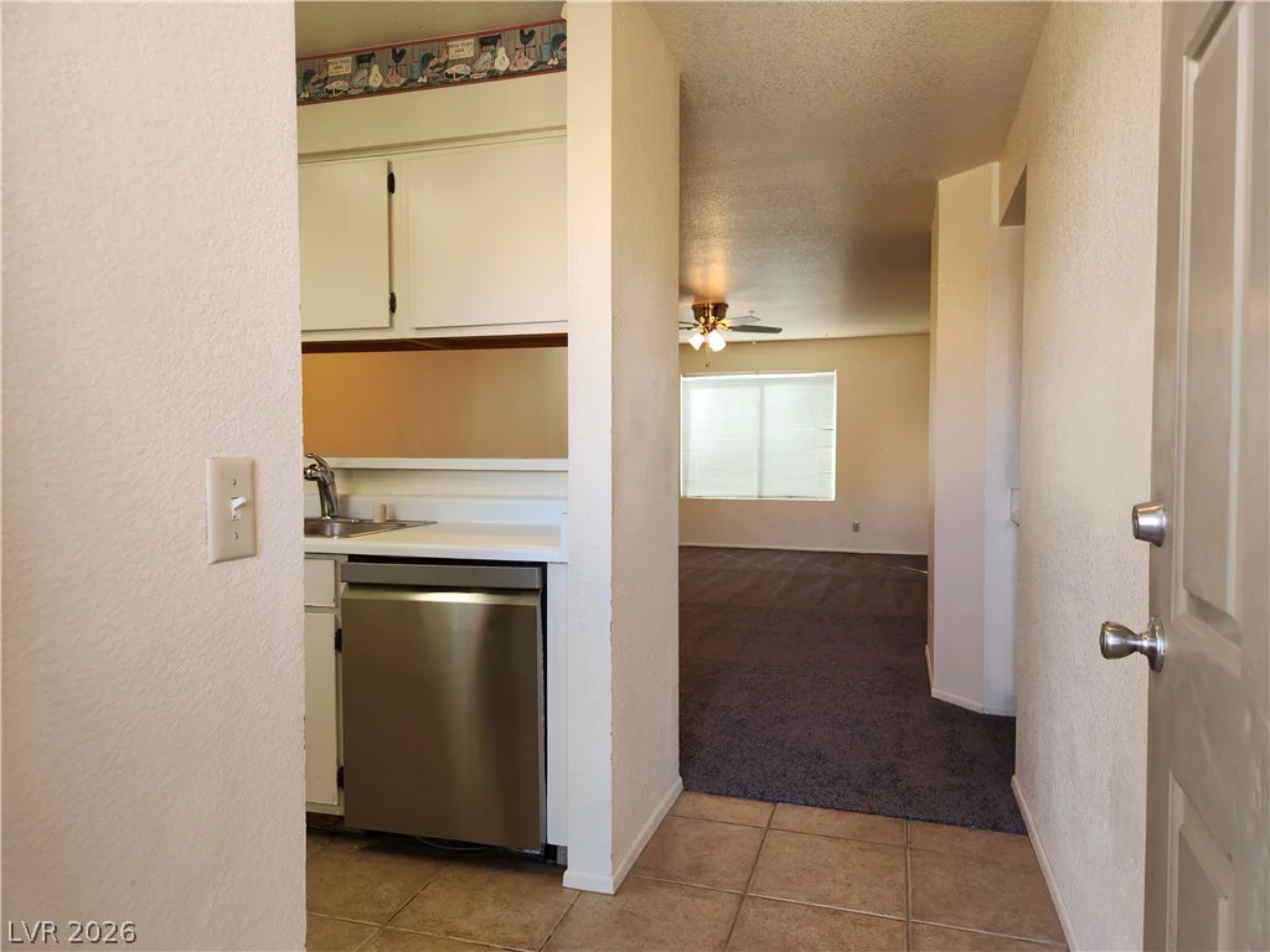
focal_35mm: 23
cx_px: 635
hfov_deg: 73.9
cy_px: 476
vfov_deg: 58.9
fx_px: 844
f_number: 1.8
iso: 80
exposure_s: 1/120
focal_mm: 5.4
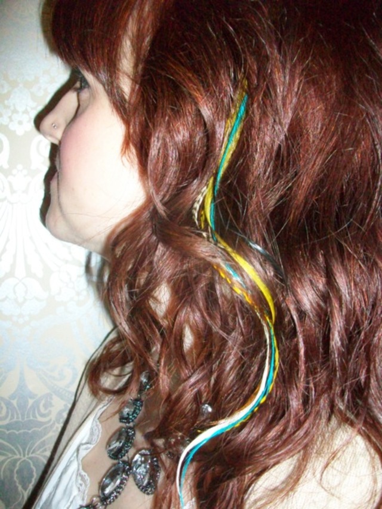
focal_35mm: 32
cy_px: 254
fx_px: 471
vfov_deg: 56.8
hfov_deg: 44.2
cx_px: 191
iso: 400
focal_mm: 5.7
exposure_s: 1/500
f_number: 2.8
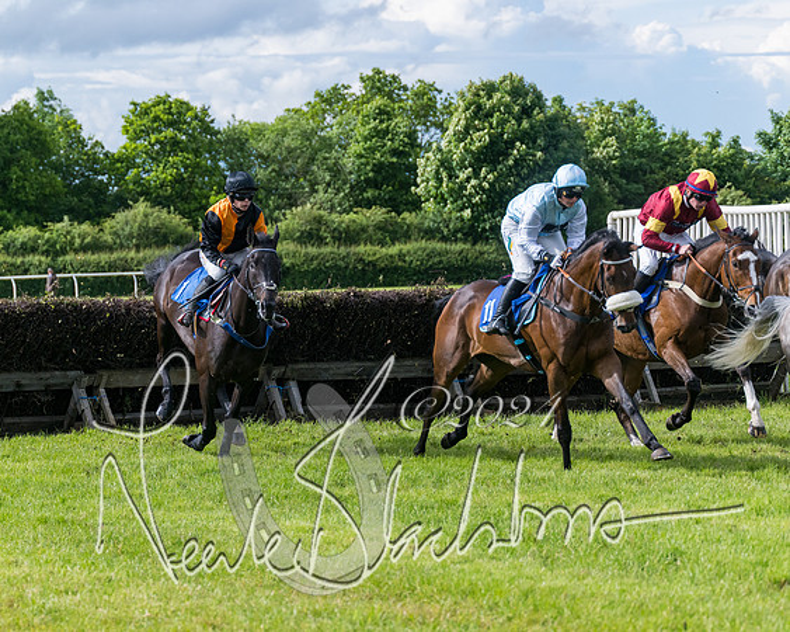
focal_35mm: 142
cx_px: 350
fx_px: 3322
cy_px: 299
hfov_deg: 13.6
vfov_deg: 10.9
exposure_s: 1/4000
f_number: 4
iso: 400
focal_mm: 98
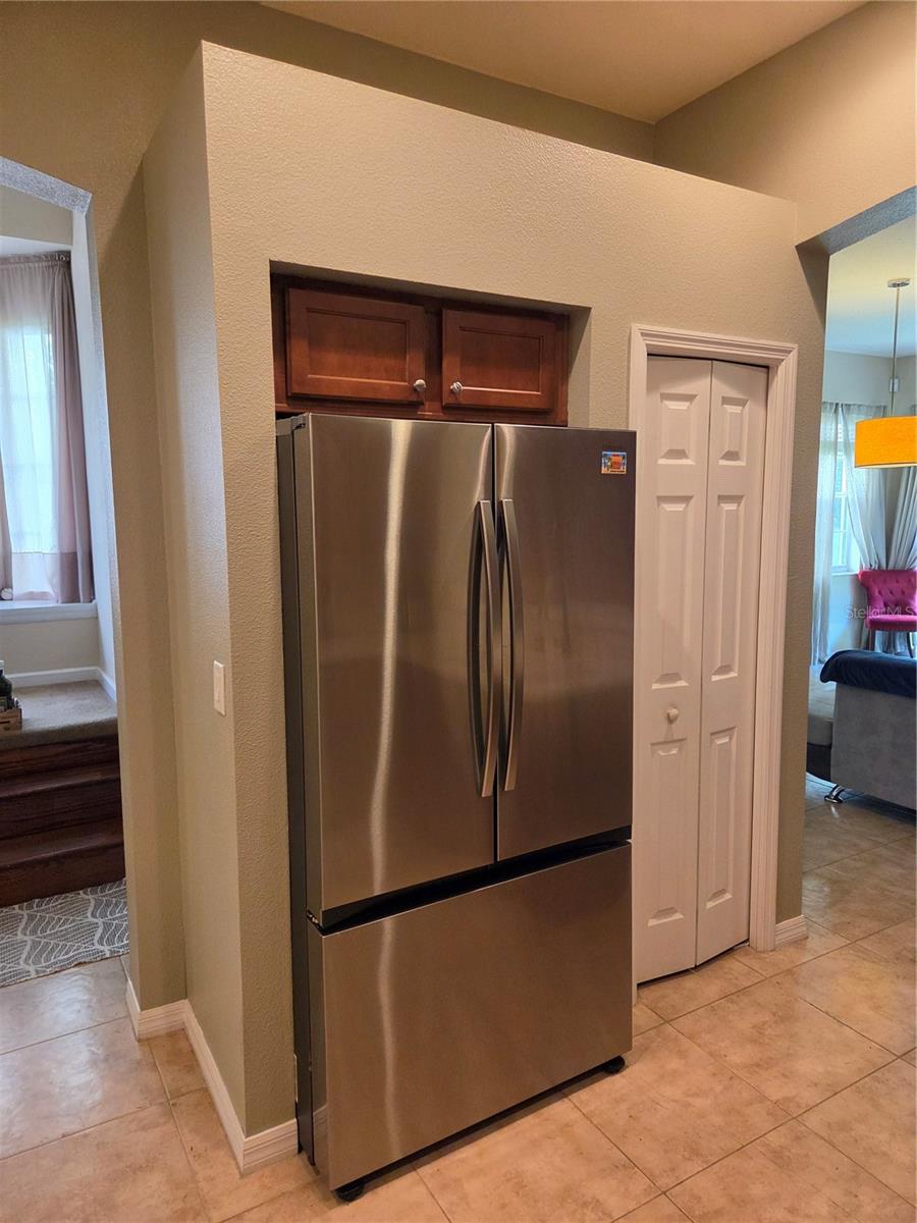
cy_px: 612
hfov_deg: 58.9
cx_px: 458
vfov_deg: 73.9
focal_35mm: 23
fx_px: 812
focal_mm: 5.4
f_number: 1.8
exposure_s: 1/120
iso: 400
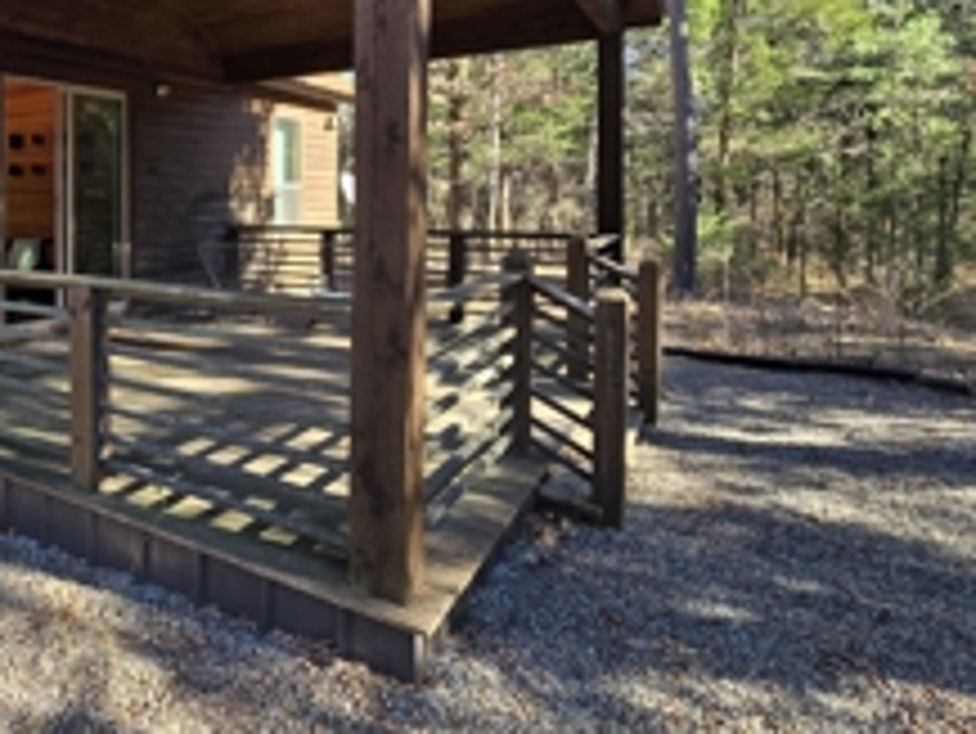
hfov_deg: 62.7
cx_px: 139
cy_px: 221
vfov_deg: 55.2
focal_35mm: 24
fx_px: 677
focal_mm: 2.2
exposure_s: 1/296
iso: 50
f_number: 2.2
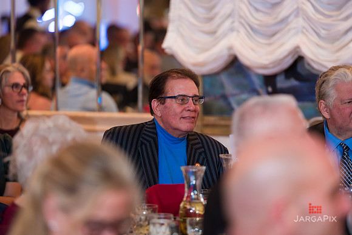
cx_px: 176
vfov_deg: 6.8
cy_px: 118
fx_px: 1978
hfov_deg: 10.2
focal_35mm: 202
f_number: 3.2
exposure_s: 1/200
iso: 1000
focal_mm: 200
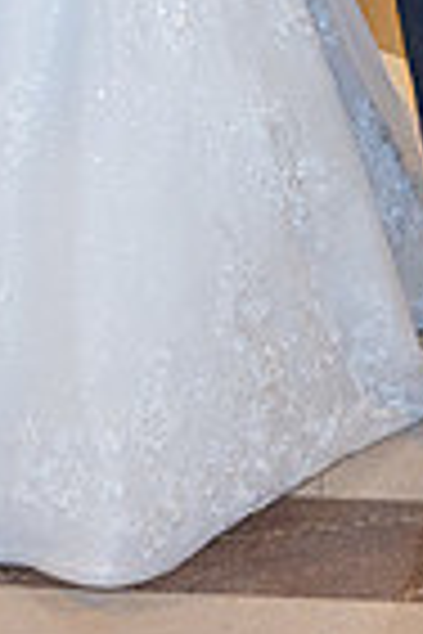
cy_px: -173
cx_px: 252
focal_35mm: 126
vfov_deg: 15.5
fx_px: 2221
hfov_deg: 10.9
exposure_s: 1/125
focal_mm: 23
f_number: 2.8
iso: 800
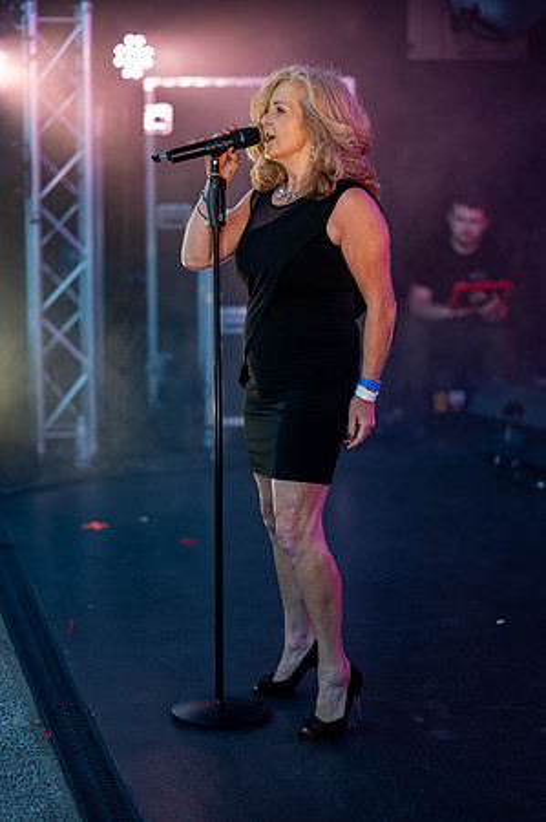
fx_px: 1938
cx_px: 273
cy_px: 411
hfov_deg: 16.0
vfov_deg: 23.9
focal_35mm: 85
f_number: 2
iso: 250
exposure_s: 1/200
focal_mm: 85
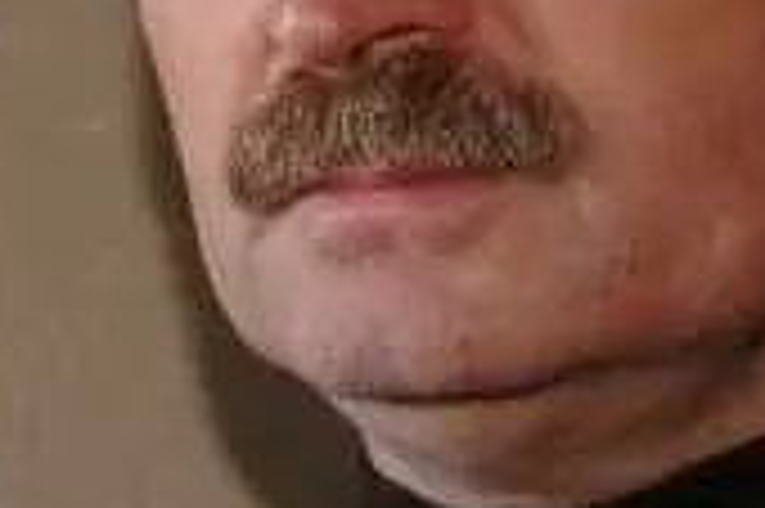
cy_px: -110
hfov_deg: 6.7
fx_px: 6581
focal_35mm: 310
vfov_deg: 4.4
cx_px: 446
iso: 160
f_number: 4.2
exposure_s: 1/10
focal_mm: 44
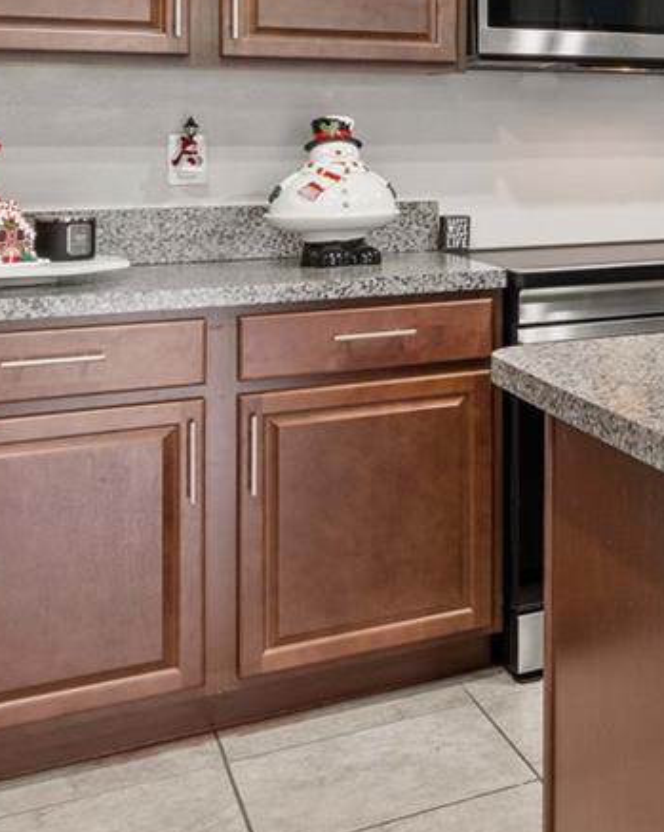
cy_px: 109
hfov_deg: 20.8
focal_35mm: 55
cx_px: 1132
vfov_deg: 32.7
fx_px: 1352
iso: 640
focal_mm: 16
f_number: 9
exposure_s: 1/2.5
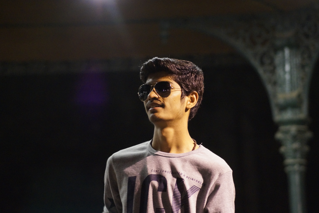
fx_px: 2667
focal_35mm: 301
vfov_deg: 4.6
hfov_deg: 6.8
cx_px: 159
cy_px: 107
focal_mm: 200
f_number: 5.6
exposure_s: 1/13
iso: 3200
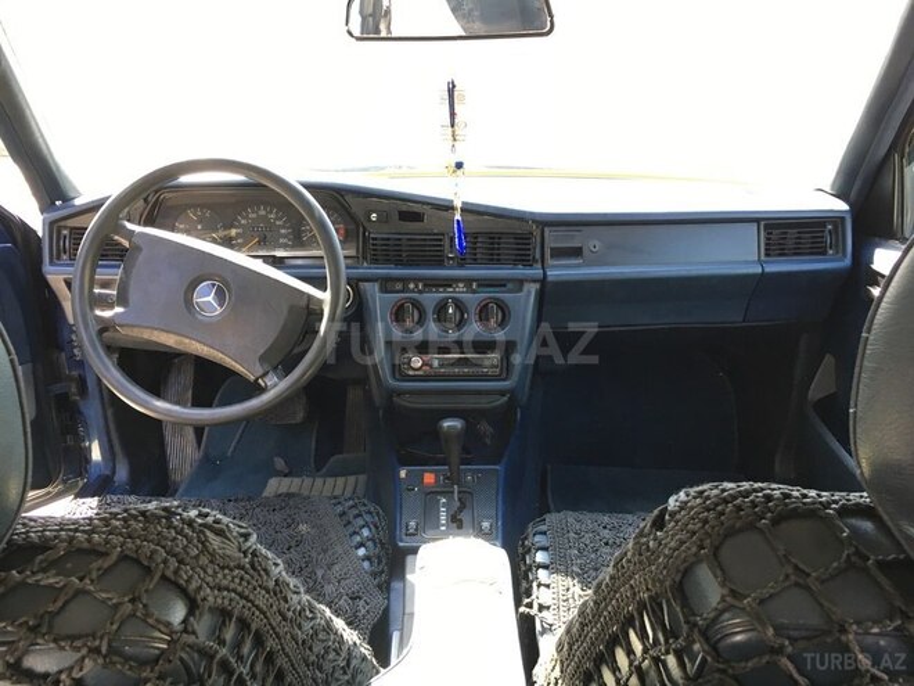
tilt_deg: -15.6
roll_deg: +0.0
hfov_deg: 61.7
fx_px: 766
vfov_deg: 48.2
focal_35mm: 29
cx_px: 457
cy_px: 343
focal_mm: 4.15
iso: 32
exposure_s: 1/33
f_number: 2.2
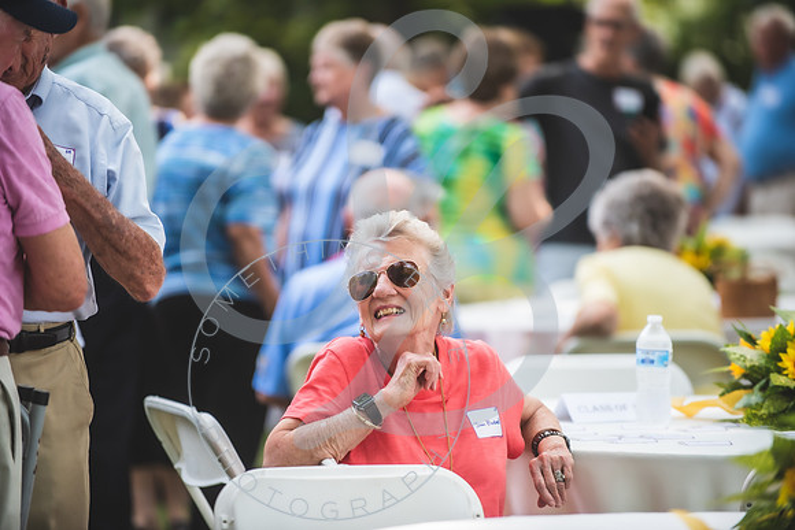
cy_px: 265
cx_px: 398
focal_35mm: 200
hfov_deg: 10.3
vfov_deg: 6.9
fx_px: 4417
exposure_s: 1/400
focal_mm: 200
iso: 400
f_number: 2.8
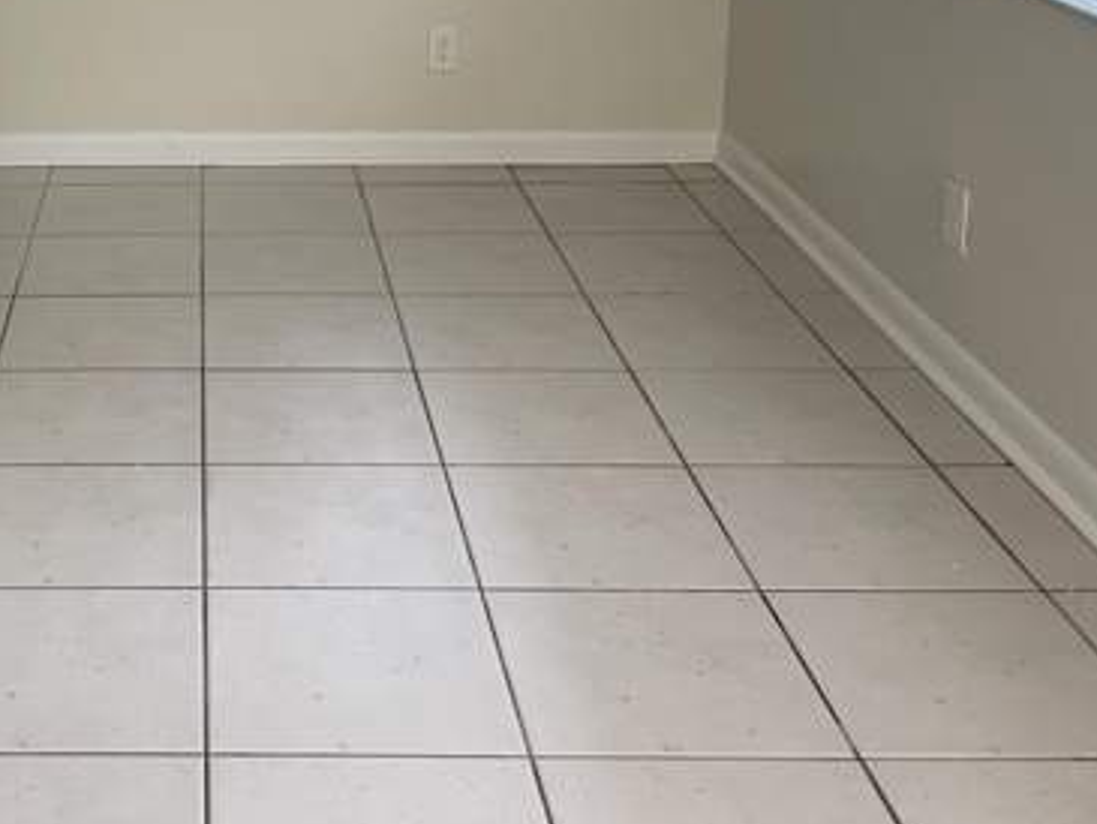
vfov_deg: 24.7
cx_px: 135
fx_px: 1807
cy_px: 42
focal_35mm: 57
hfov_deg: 32.3
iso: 100
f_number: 1.6
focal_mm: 4.2
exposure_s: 1/60
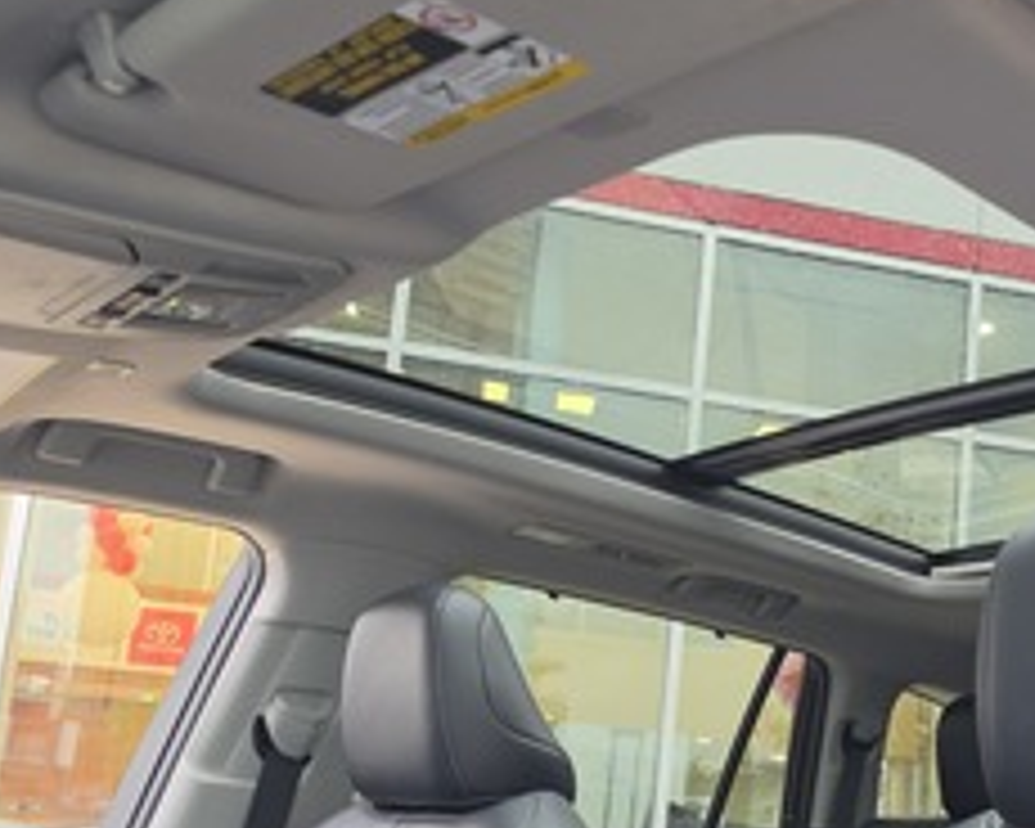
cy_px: 641
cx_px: 774
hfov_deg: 43.4
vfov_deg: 35.5
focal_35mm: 41
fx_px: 1256
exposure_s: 1/120
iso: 160
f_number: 1.4
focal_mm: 6.5
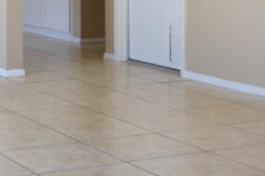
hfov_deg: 18.4
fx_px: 809
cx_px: 51
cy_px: -77
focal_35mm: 110
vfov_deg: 11.9
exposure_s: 1/160
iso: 320
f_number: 3.5
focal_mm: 18
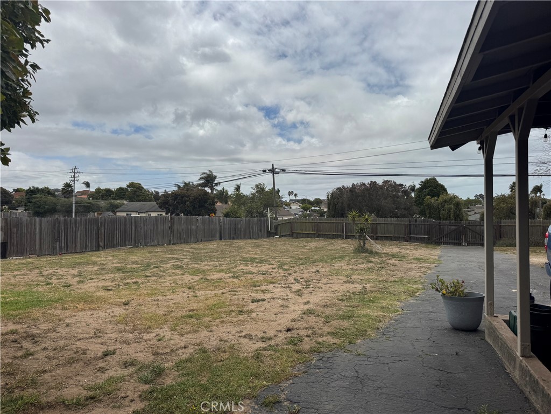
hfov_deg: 71.6
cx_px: 276
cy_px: 207
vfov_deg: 56.8
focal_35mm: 24
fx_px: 382
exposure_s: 1/12346
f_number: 1.78
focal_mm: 6.76
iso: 80
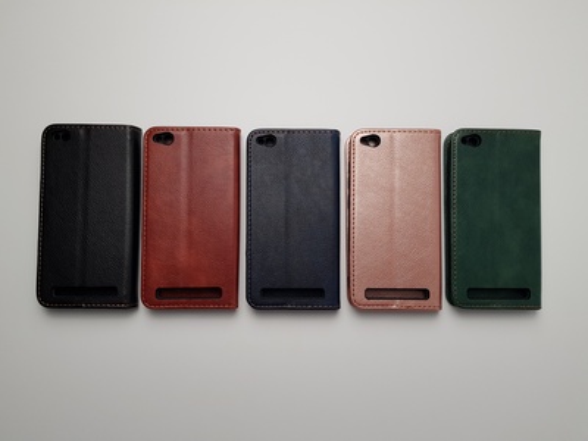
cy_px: 220
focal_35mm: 26
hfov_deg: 67.3
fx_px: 442
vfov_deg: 53.1
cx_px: 294
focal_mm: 4.2
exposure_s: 1/60
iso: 50
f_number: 1.7
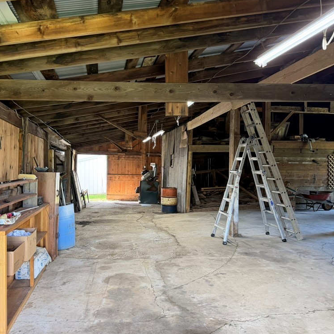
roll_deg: -0.8
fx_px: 317
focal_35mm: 29
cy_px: 169
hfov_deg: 55.5
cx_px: 147
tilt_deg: +0.0
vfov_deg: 55.6
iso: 400
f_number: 1.78
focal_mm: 6.76
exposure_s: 1/120
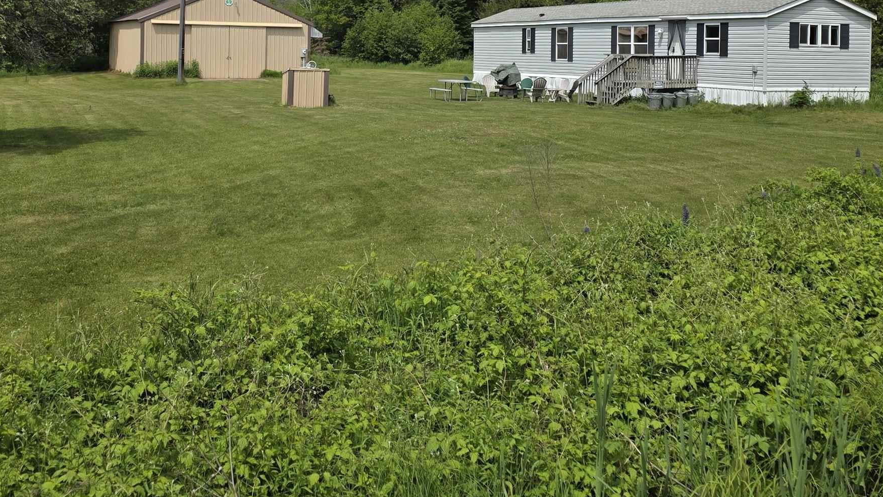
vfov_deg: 26.1
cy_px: 40
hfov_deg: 46.4
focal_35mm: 44
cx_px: 427
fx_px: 1030
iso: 80
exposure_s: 1/7626
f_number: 1.7
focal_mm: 6.3
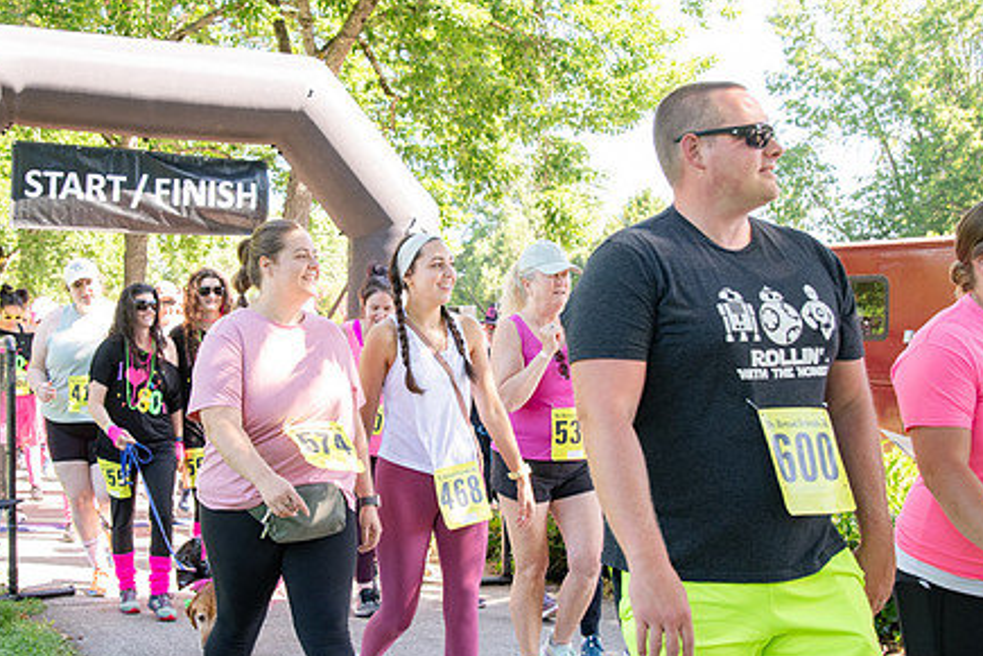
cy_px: 326
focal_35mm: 48
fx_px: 1311
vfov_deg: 28.1
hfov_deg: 41.0
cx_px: 404
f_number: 3.5
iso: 500
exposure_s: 1/400
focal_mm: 24
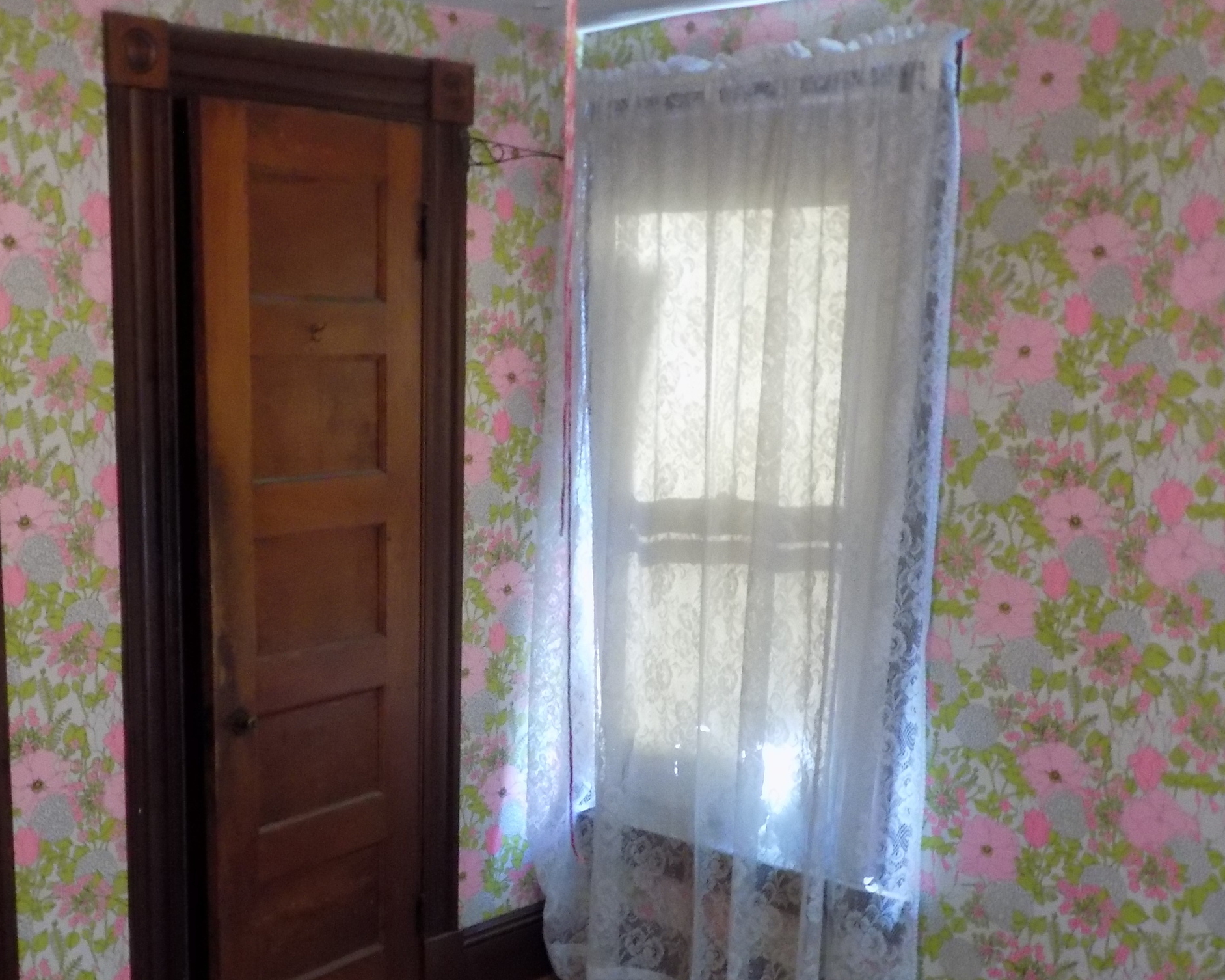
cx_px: 492
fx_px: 1559
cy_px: 666
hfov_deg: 42.7
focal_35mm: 43
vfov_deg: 34.5
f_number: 3.2
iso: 400
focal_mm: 4.8
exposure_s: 1/8
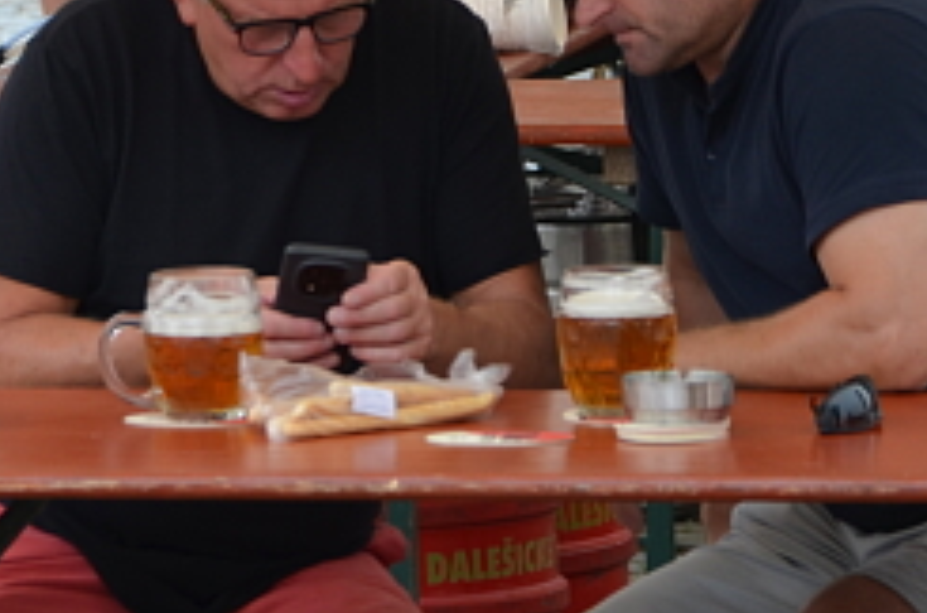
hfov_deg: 4.0
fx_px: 13218
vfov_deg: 2.7
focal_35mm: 515
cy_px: 431
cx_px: 329
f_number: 5.6
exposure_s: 1/125
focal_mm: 105
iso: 100
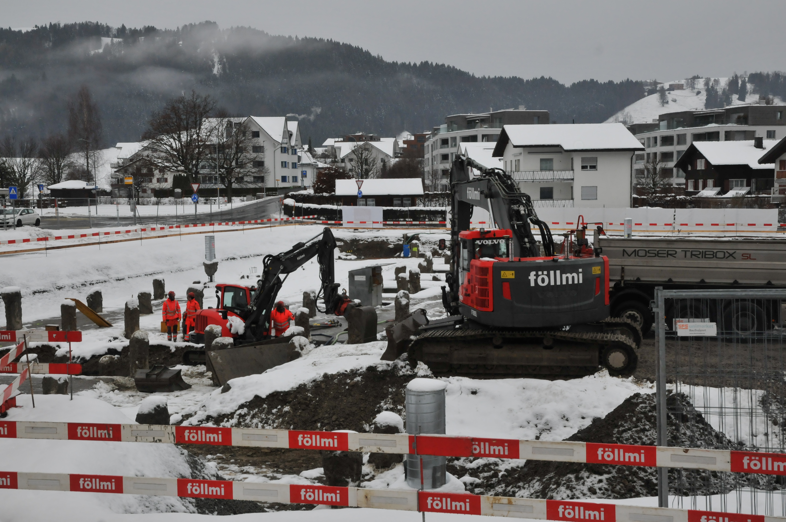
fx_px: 1014
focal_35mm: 46
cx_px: 393
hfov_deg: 42.4
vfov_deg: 28.9
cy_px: 261
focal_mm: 31
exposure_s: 1/400
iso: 800
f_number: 10
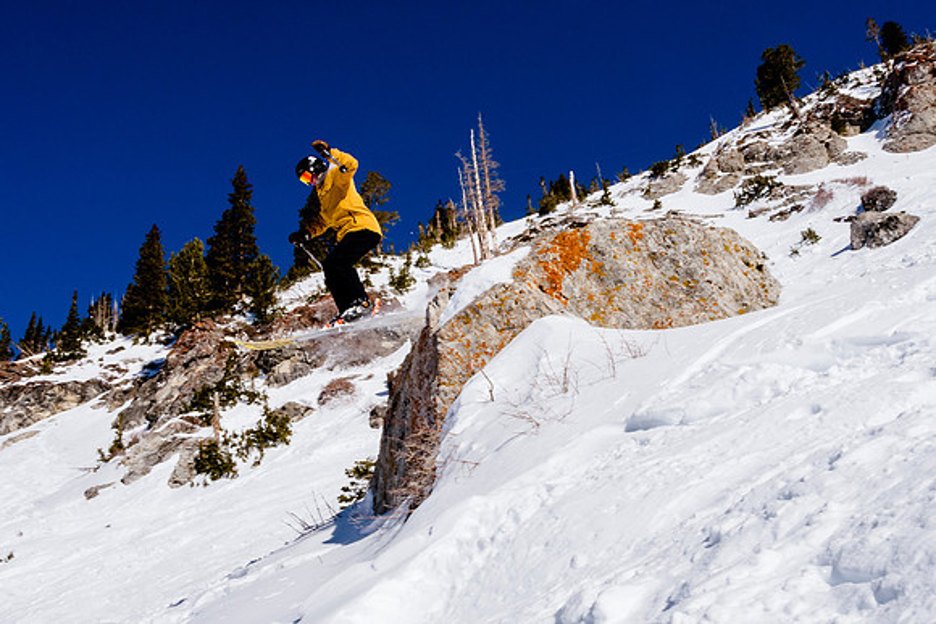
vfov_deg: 33.0
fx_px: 1053
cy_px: 303
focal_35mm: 40
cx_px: 531
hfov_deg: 47.8
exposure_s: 1/500
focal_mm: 20
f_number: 18
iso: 400
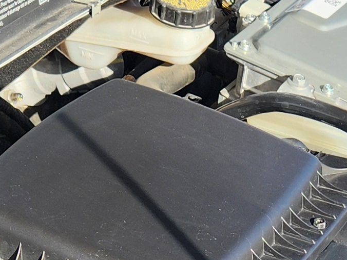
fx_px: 1363
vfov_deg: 10.4
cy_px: 433
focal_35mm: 136
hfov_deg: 14.3
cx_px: 325
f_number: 1.8
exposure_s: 1/565
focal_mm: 5.4
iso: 20
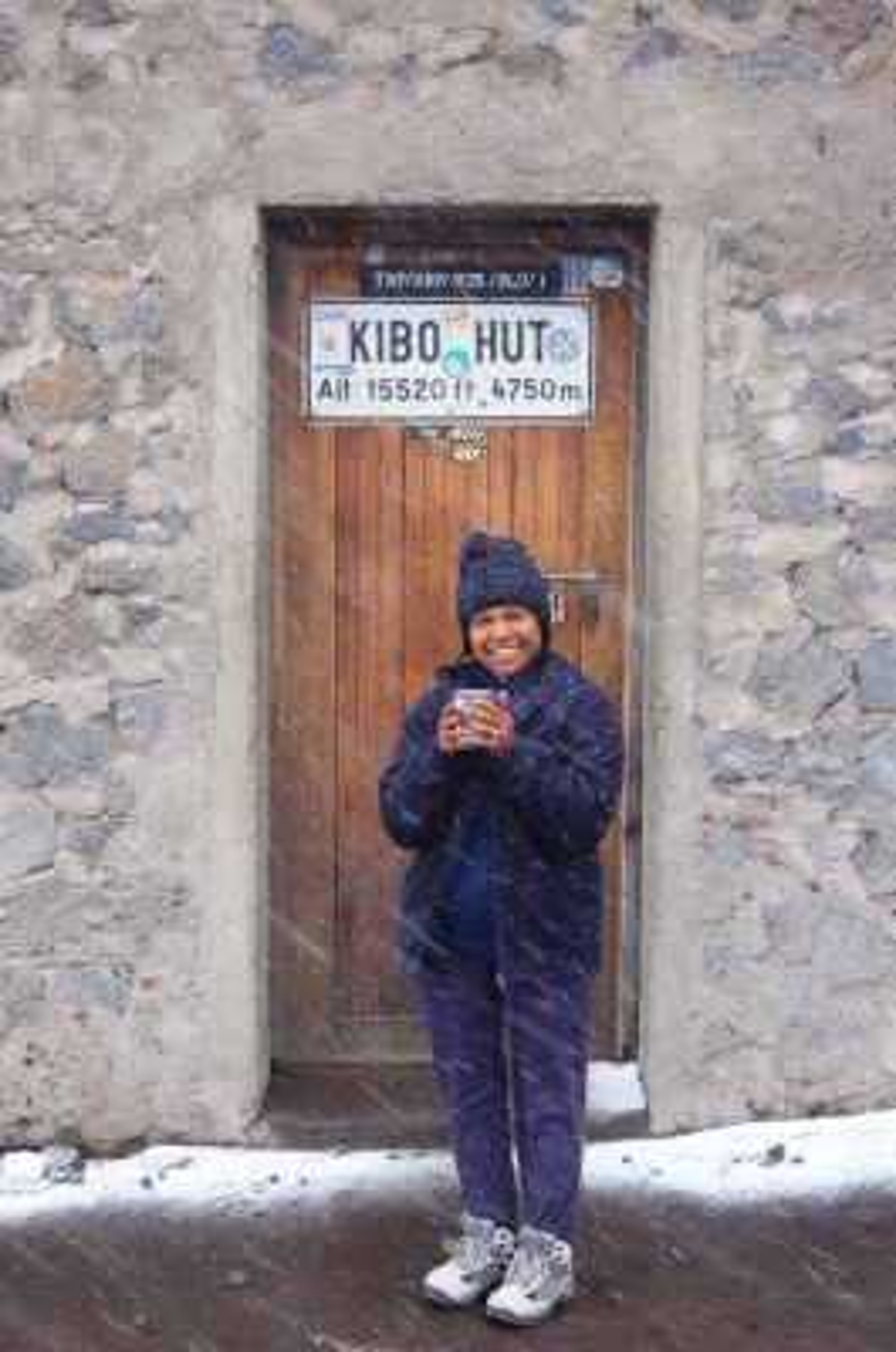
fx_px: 2137
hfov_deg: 23.7
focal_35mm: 57
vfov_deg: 35.1
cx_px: 448
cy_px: 676
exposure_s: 1/100
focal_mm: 38
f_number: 5
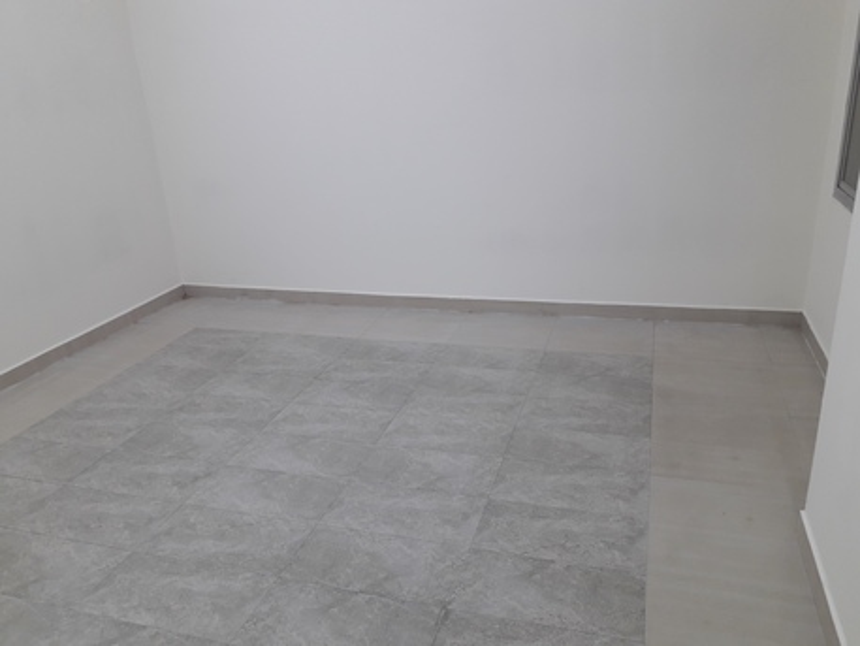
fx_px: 671
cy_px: 323
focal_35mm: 27
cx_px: 430
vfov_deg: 51.4
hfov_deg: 65.3
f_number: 1.9
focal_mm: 3.6
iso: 40
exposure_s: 1/50
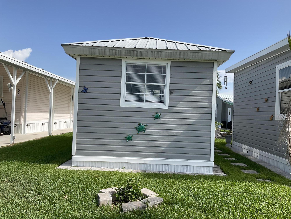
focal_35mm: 29
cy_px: 110
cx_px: 146
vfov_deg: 48.2
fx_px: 244
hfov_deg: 61.7
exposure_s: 1/1577
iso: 16
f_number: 1.8
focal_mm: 3
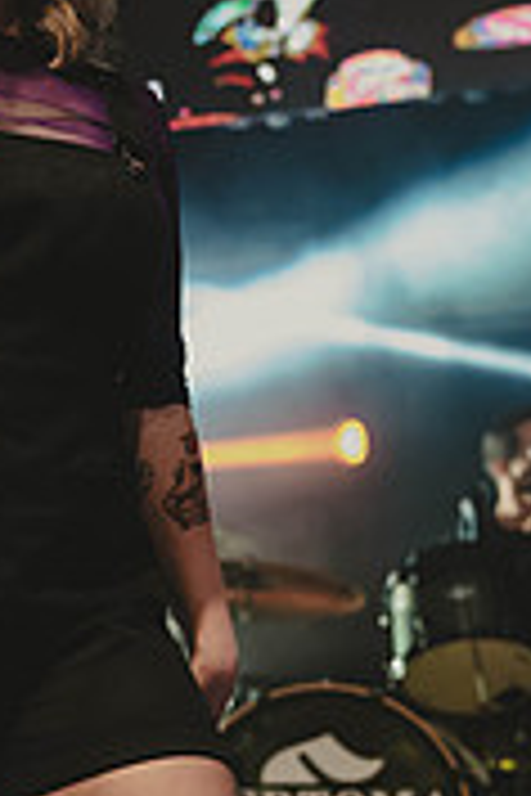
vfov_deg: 22.8
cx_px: -76
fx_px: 1969
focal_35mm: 89
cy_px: 490
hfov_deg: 14.9
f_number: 2.2
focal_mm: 35
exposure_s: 1/640
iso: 8000
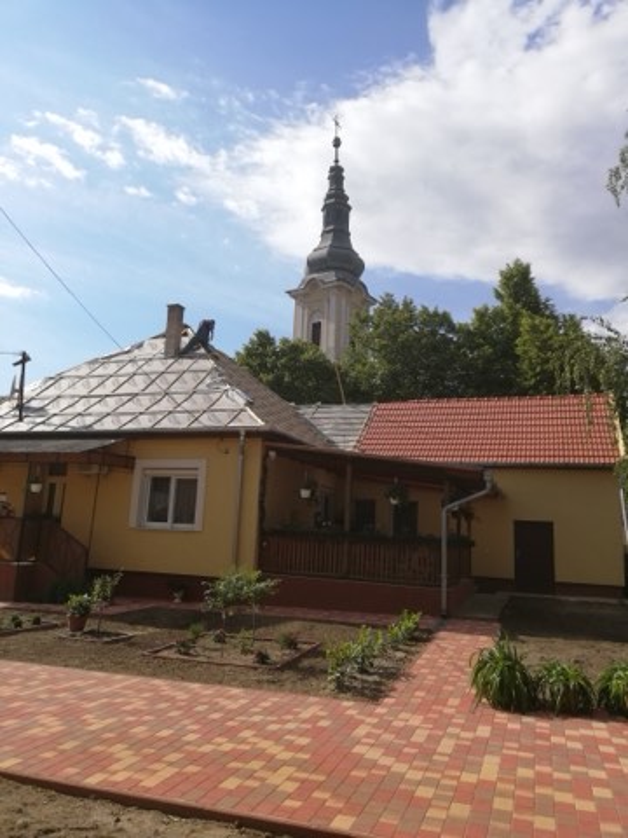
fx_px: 629
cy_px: 419
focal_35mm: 26
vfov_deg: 67.3
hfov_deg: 53.1
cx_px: 314
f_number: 2.2
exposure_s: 1/1168
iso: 50
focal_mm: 3.81
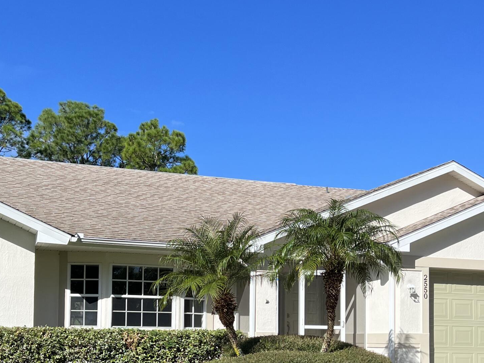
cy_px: 301
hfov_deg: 35.5
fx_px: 755
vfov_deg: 26.4
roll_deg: -1.2
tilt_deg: +4.0
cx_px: 220
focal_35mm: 54
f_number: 1.5
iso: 50
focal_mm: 5.7
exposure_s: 1/5076
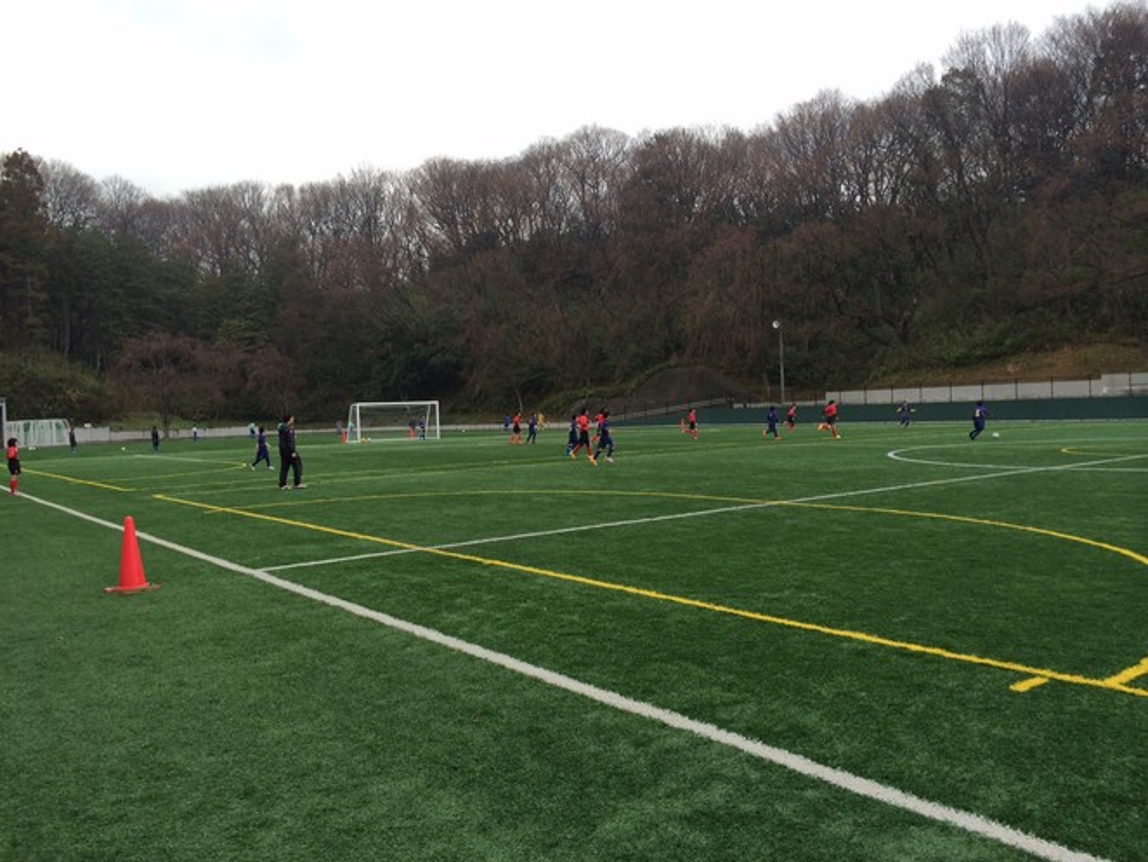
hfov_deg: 59.9
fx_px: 995
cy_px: 431
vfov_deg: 46.8
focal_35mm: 30
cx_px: 574
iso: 40
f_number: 2.2
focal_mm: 4.12
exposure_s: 1/120
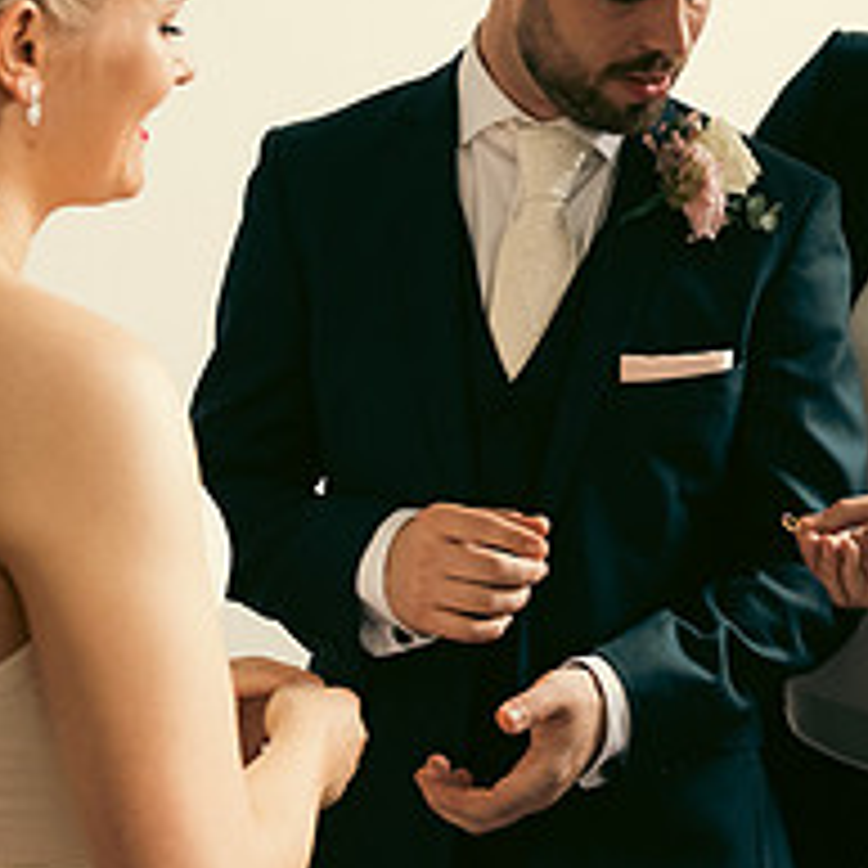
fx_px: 2468
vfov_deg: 19.9
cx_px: 814
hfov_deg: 19.5
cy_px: 277
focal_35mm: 87
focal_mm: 34
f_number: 3.5
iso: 800
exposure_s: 1/160
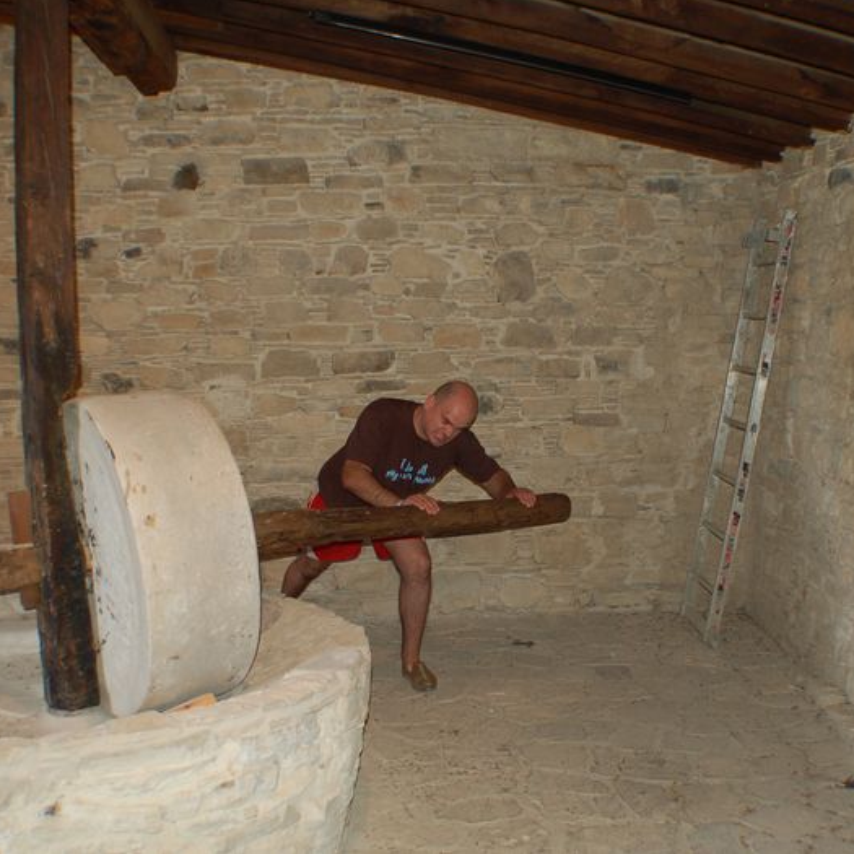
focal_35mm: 45
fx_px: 1246
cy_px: 423
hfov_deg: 37.8
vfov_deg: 37.8
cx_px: 452
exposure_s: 1/60
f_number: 3.8
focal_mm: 23
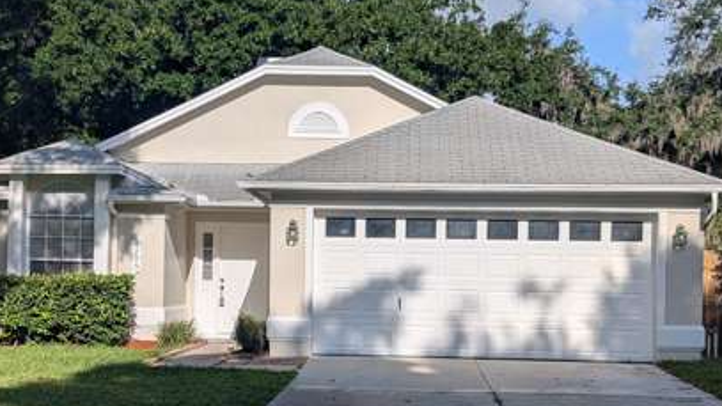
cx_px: 307
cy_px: 301
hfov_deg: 33.3
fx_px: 1206
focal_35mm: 63
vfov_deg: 19.0
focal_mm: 6.9
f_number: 1.68
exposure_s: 1/2037
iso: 22
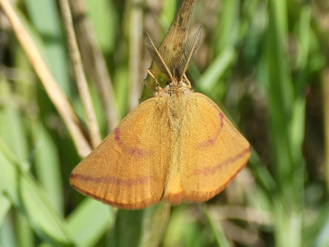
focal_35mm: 53
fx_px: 504
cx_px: 164
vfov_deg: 27.5
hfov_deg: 36.2
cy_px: 124
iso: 80
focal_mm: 9.5
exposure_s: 1/200
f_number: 3.9
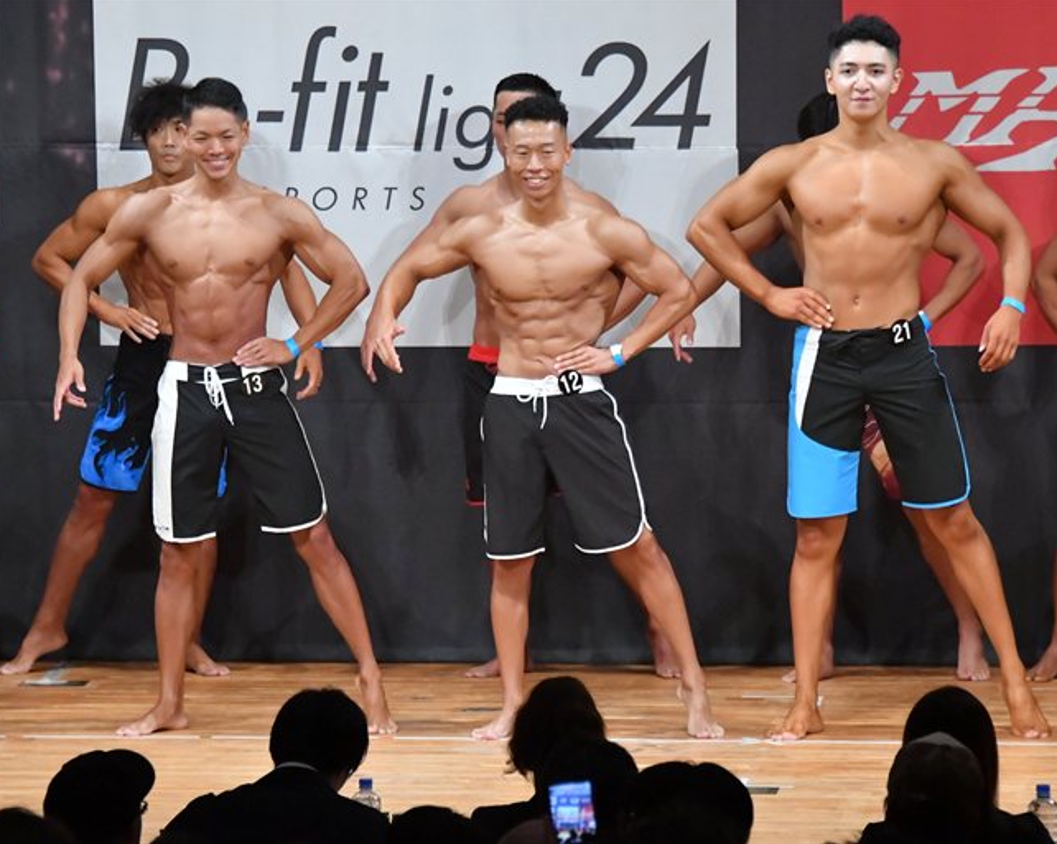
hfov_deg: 7.1
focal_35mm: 272
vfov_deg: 5.7
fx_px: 8505
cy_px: 421
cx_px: 432
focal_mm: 160
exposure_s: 1/400
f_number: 5.6
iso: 10000
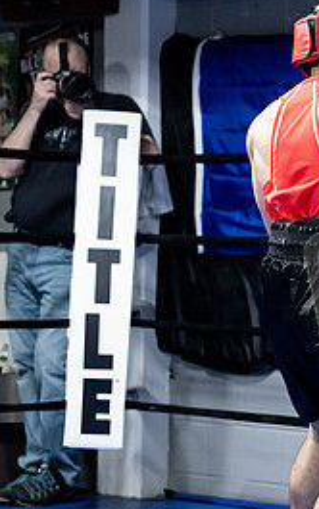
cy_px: 266
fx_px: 2166
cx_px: 309
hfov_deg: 8.4
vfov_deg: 13.4
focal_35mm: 156
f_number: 2.8
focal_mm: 70
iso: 8000
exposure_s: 1/1000
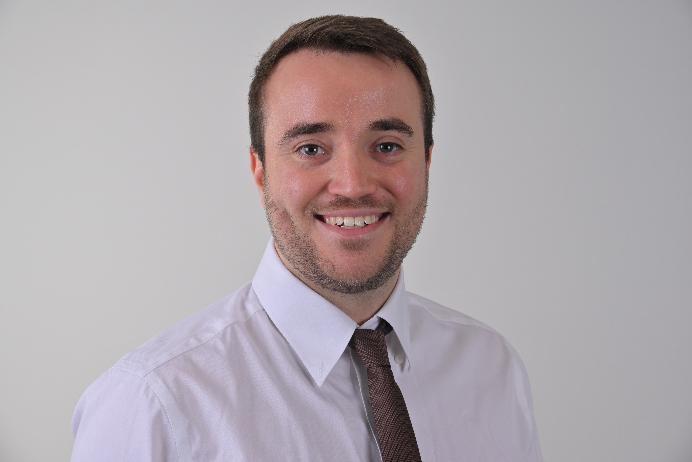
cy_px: 231
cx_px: 346
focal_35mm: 86
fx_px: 1653
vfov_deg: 15.9
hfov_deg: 23.6
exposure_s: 1/160
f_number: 10
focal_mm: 86
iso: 100
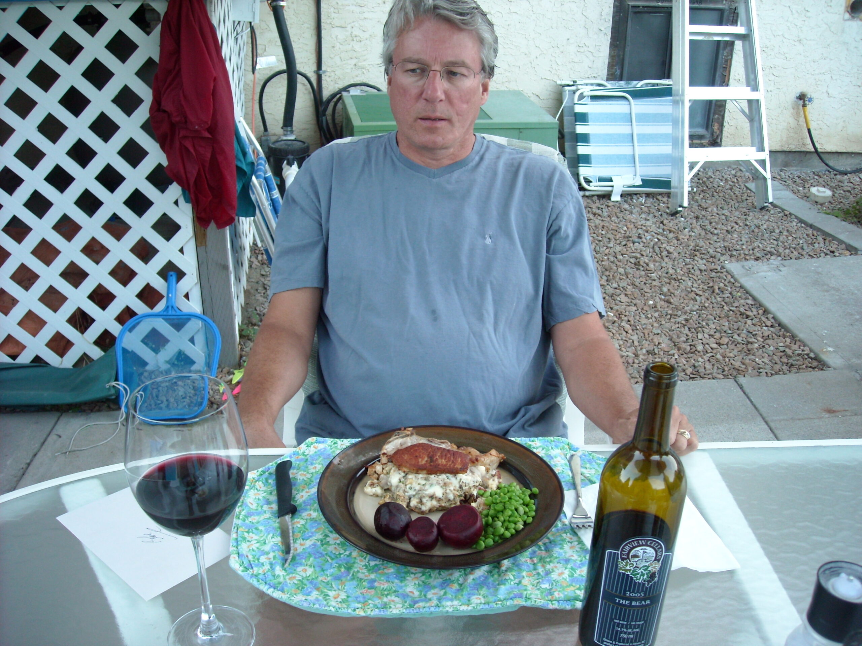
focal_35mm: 35
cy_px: 323
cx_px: 431
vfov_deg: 40.7
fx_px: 872
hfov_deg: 52.6
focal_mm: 5.7
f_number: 2.8
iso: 154
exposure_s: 1/60
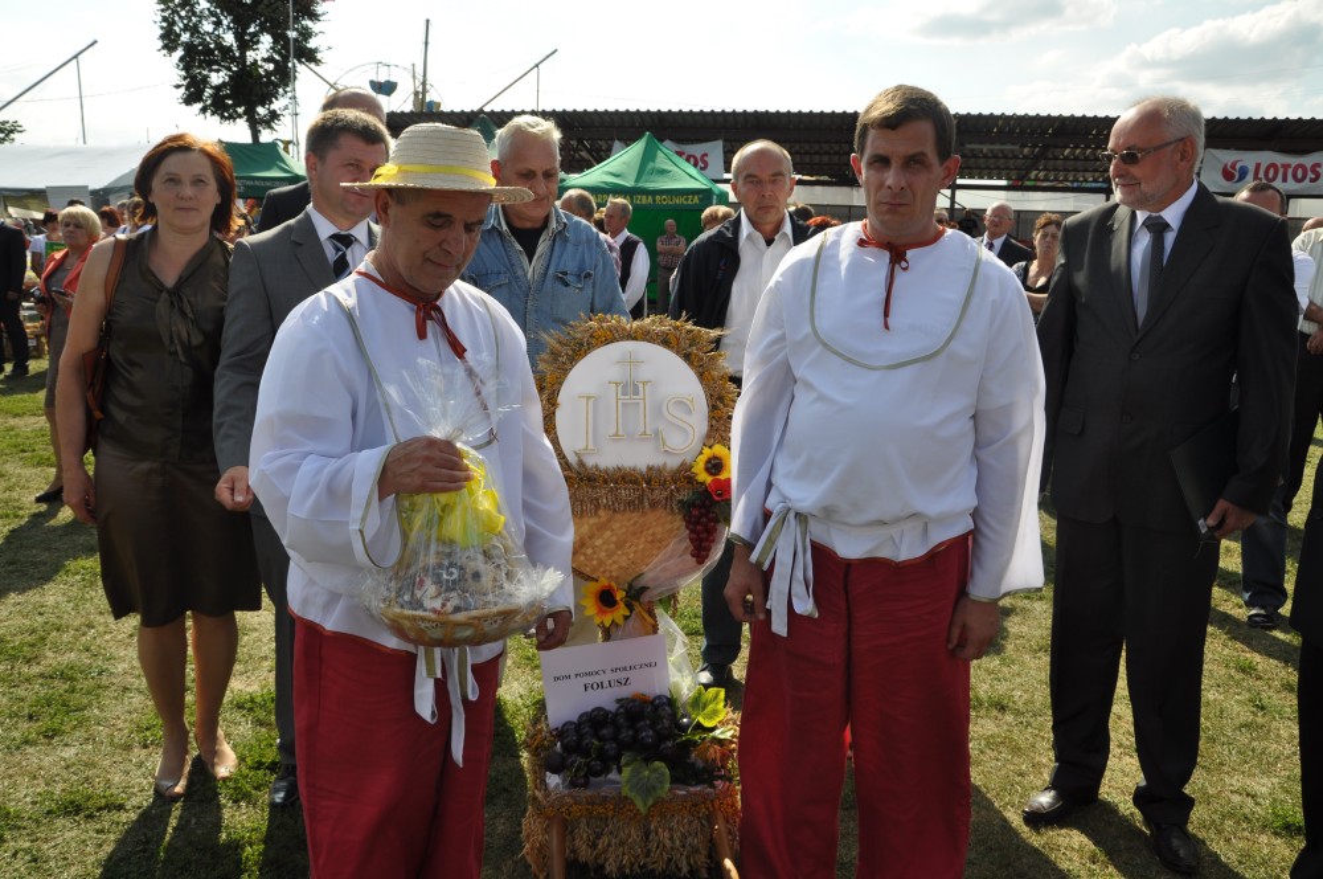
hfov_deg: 59.6
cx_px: 662
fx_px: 1156
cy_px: 440
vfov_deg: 41.6
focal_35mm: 32
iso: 200
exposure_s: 1/320
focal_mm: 21
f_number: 9
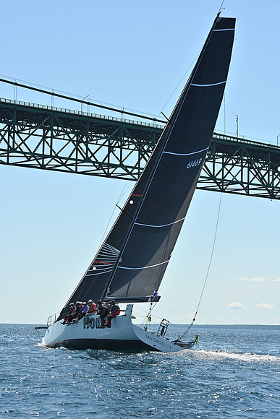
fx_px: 1108
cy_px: 210
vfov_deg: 21.5
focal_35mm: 95
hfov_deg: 14.4
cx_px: 140
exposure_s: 1/1000
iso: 320
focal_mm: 95
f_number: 9
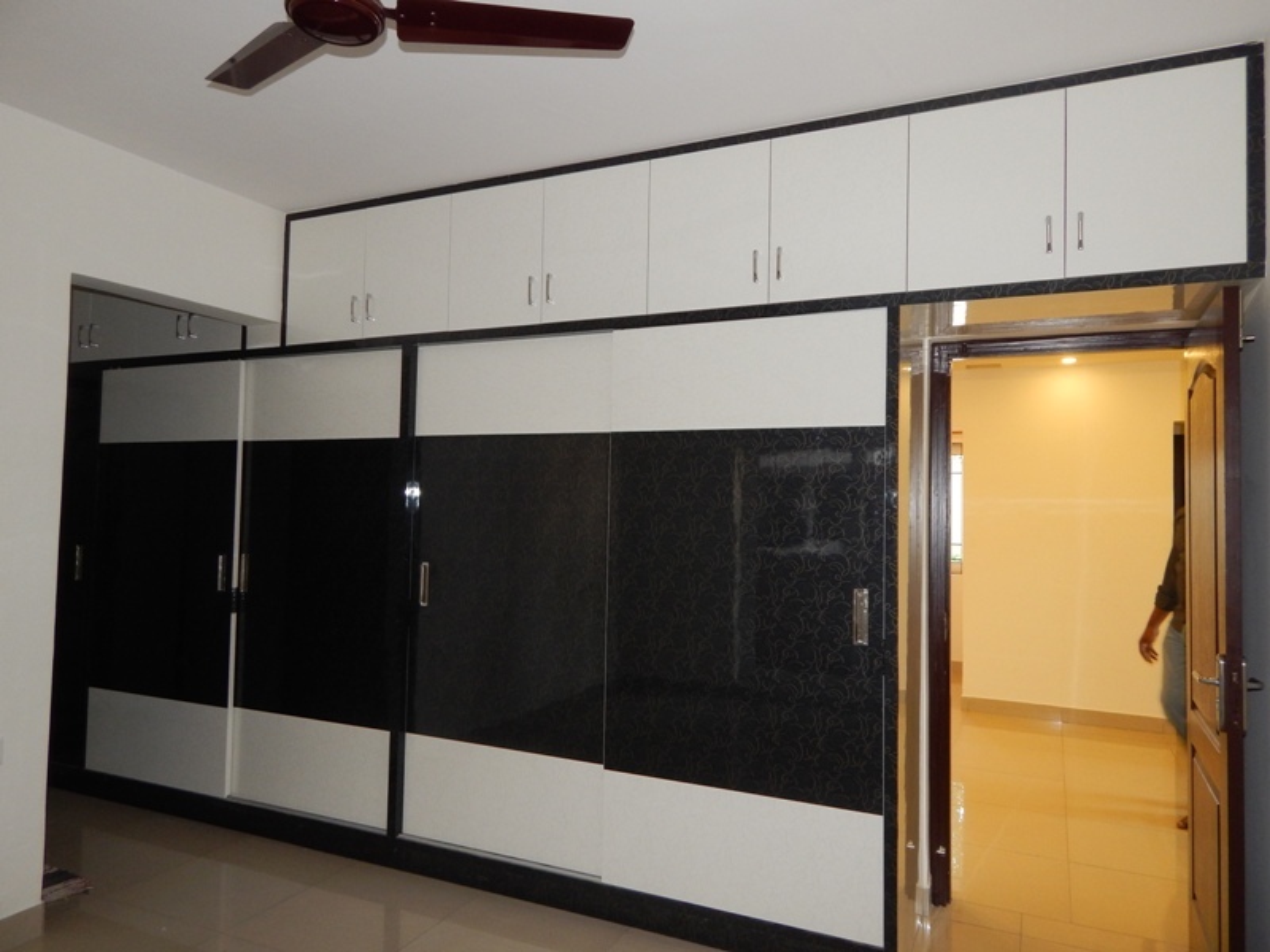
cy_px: 476
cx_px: 635
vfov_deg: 58.9
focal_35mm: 23
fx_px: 844
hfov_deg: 73.9
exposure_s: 1/30
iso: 200
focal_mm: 4
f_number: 3
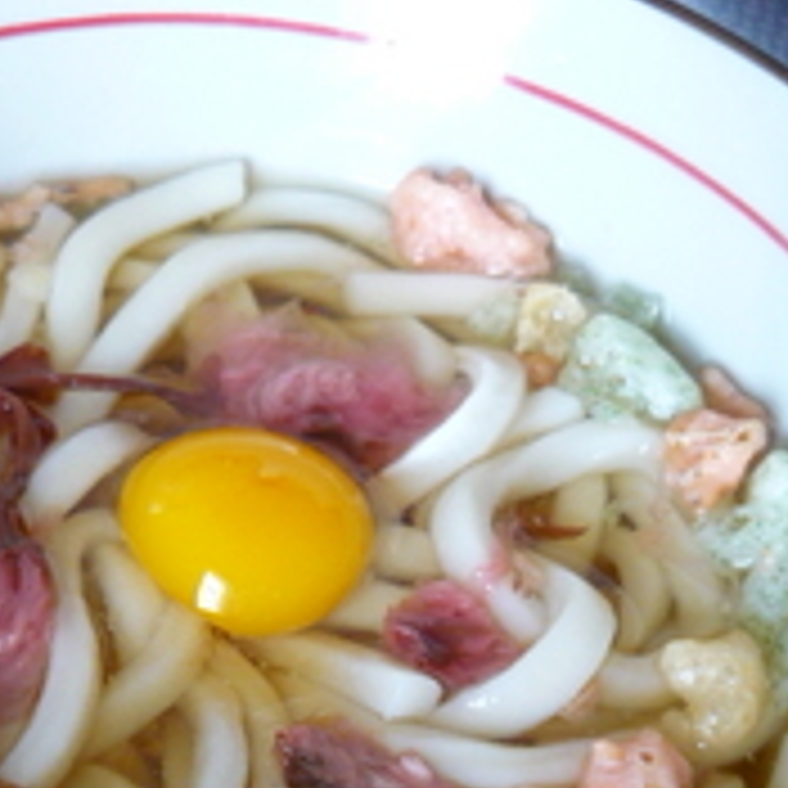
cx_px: 158
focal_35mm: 70
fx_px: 1803
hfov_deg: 24.3
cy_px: 583
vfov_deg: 24.4
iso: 250
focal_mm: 5.5
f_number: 2.8
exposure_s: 1/30
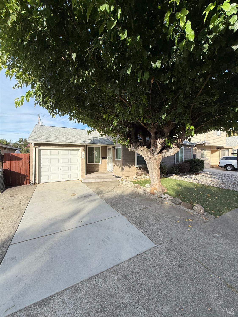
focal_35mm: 14
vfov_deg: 102.1
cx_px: 119
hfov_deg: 85.7
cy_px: 158
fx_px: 128
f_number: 2.2
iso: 40
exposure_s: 1/574
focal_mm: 2.22
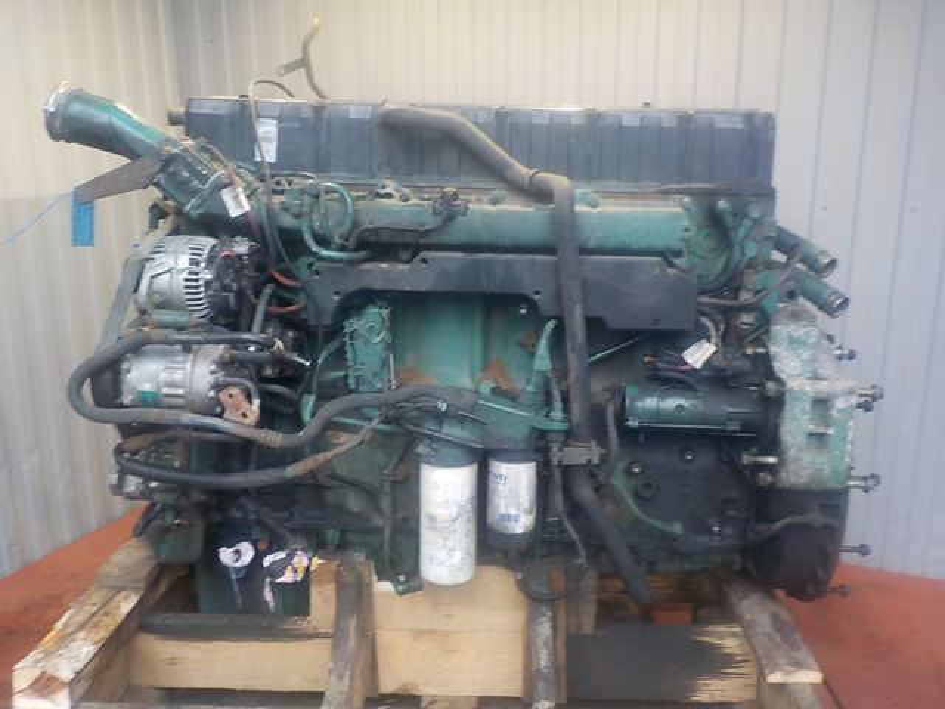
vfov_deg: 46.8
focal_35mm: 30
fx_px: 819
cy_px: 354
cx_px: 472
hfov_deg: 60.0
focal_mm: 4.1
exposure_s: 1/30
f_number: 3.3
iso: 280
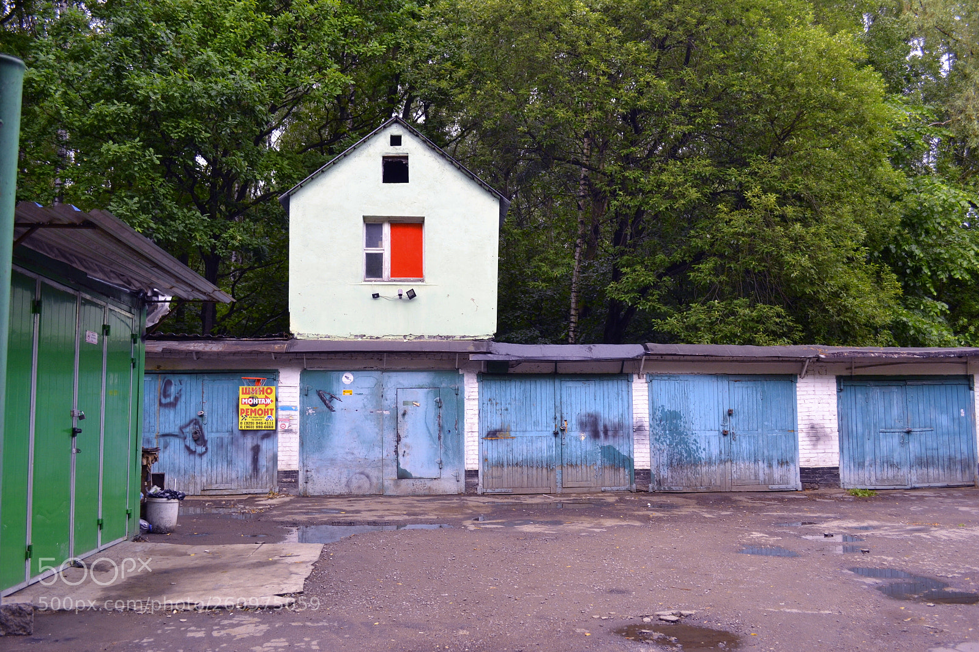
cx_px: 490
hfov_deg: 61.9
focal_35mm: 30
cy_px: 326
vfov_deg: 43.6
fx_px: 816
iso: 400
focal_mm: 20
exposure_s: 1/100
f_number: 5
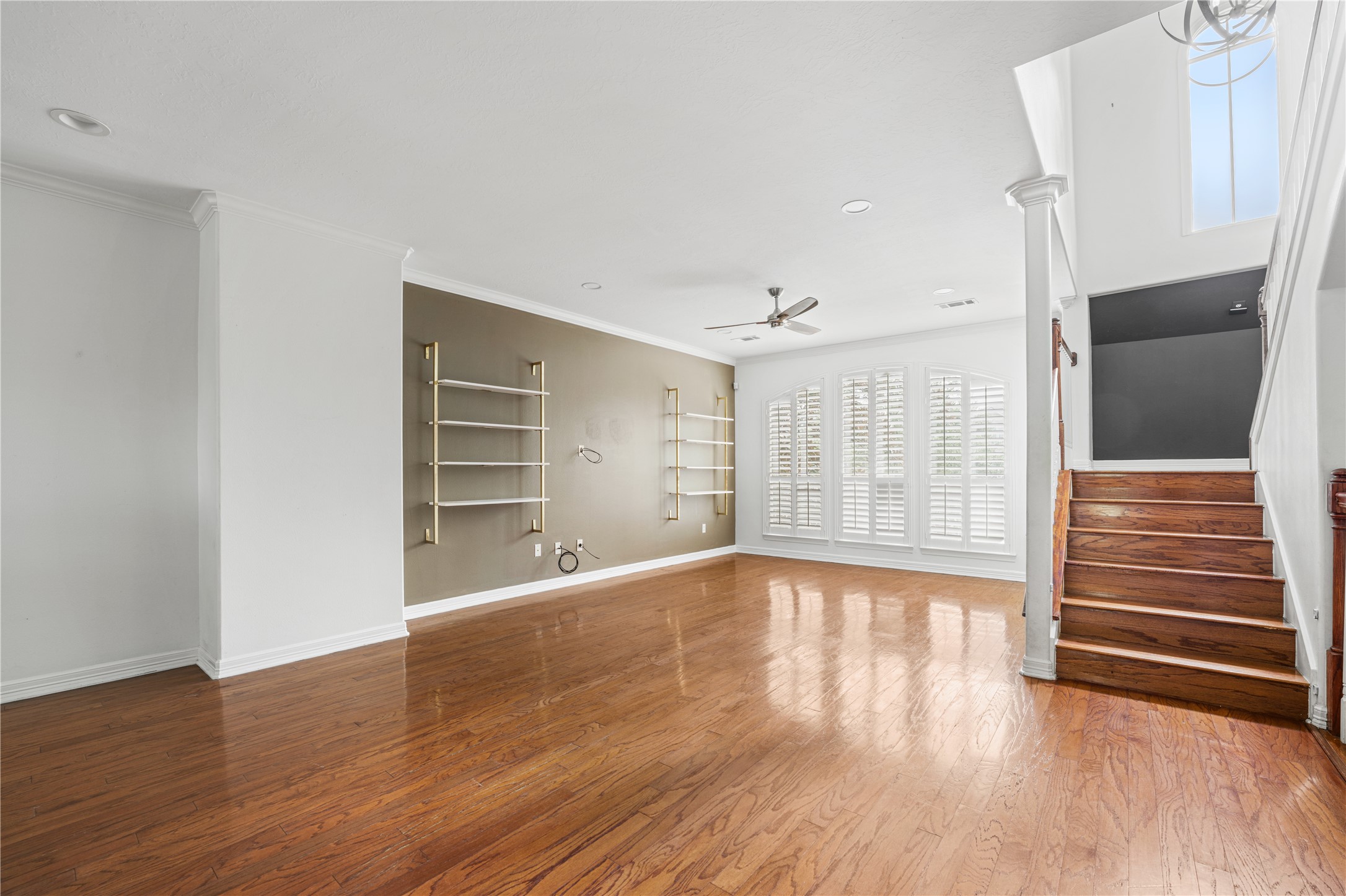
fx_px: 523
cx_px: 673
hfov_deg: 104.3
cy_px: 448
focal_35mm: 14
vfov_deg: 81.2
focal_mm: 14
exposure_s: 1
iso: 100
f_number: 7.1
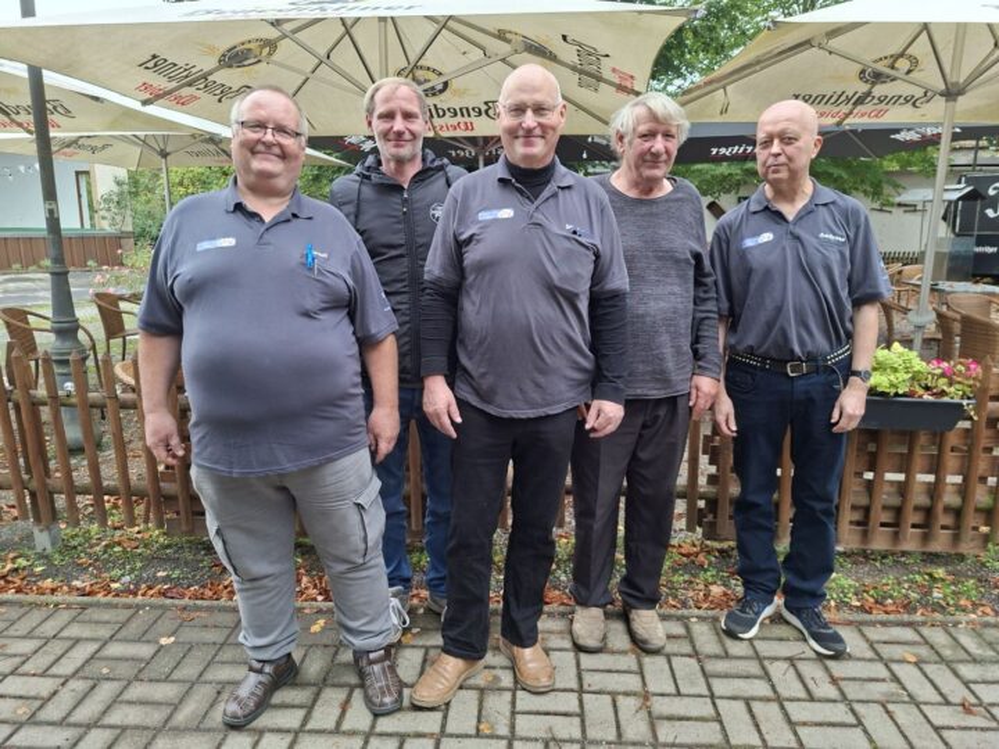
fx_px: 664
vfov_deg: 58.9
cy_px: 374
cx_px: 500
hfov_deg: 73.9
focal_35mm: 23
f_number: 1.8
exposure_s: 1/327
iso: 50
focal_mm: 5.54
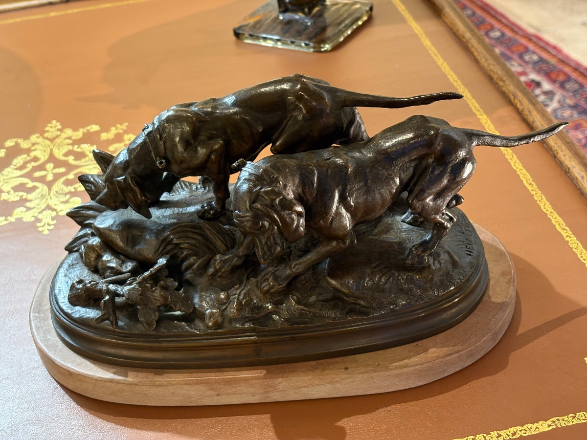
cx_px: 294
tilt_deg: -35.4
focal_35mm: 52
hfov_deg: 36.8
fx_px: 882
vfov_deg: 28.0
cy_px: 220
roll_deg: +7.0
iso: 125
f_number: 1.6
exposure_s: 1/33
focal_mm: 5.96
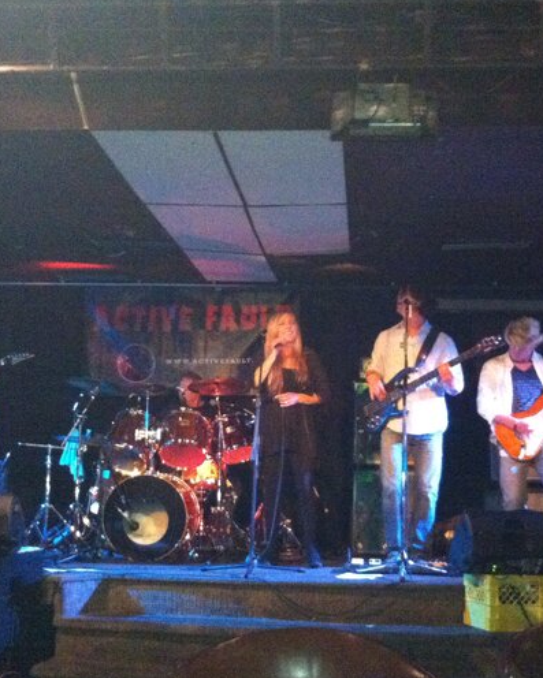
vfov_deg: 34.1
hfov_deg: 27.6
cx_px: 298
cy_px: 381
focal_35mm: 55
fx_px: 1105
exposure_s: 1/15
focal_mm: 3.85
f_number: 2.8
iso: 1000
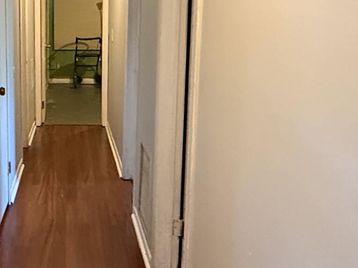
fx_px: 569
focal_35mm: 55
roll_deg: -0.9
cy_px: 115
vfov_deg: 26.5
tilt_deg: -10.3
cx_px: 99
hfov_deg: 34.4
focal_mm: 2.22
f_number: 2.2
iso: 640
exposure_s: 1/60
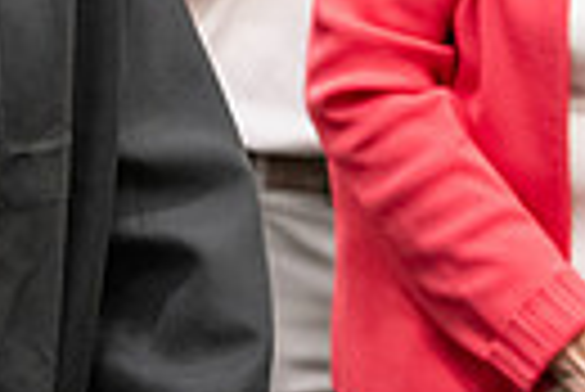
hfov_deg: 4.2
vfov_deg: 2.8
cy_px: -363
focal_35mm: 492
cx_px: -202
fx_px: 8004
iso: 3200
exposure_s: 1/200
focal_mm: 110
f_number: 3.2
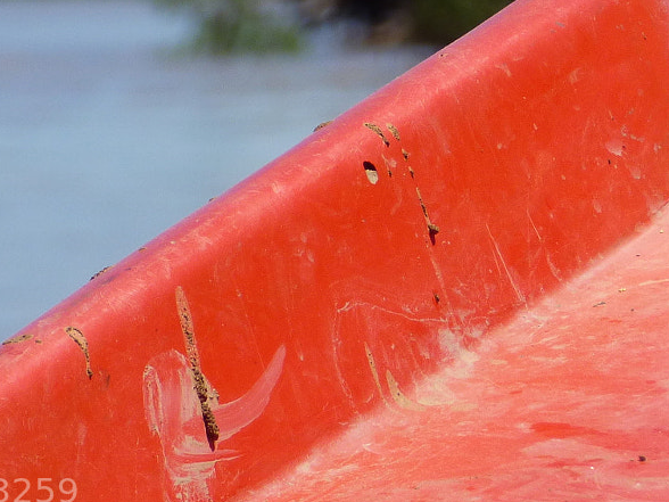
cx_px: 393
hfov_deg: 3.4
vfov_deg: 2.5
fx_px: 11403
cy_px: -102
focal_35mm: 590
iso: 100
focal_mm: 38.92
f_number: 5.5
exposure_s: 1/800
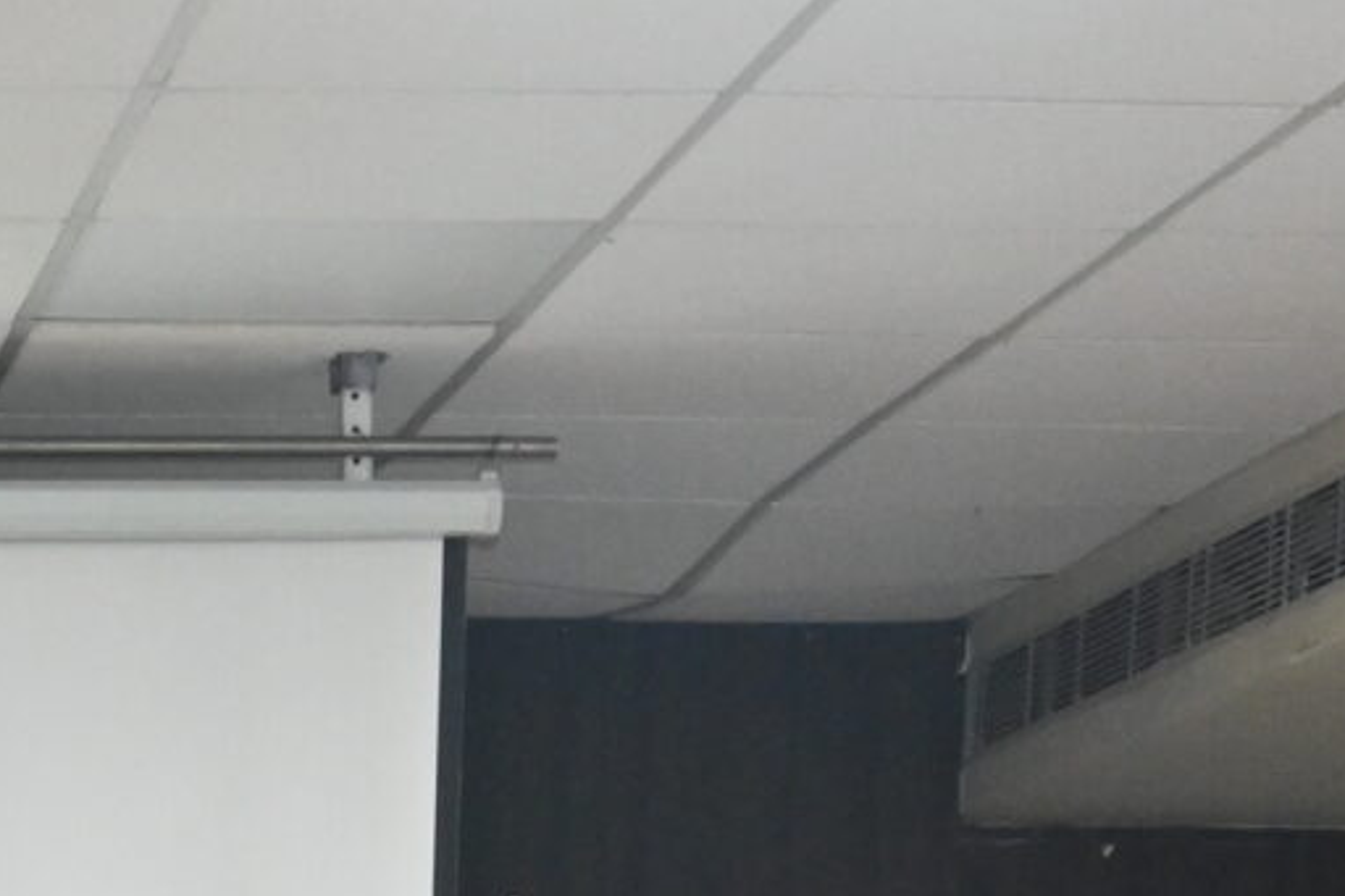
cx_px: -644
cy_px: 2156
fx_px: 5742
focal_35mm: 154
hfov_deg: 12.7
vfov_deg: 8.2
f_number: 5
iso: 1600
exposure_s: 1/60
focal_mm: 20.5
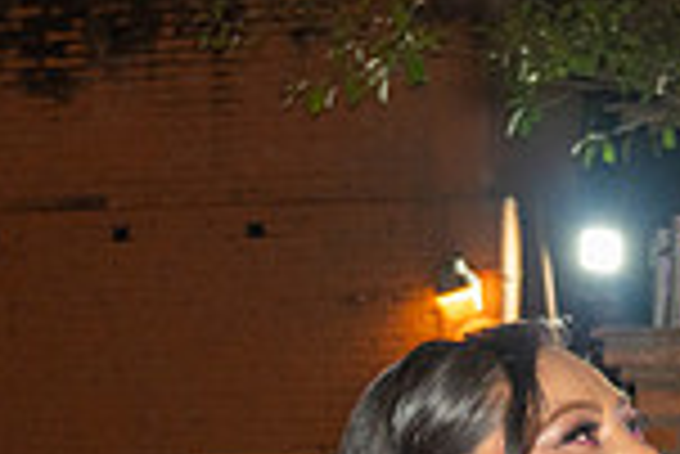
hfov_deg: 10.5
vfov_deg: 7.0
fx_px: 3630
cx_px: 829
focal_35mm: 192
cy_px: 811
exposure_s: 1/160
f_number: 5.6
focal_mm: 50
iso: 2000
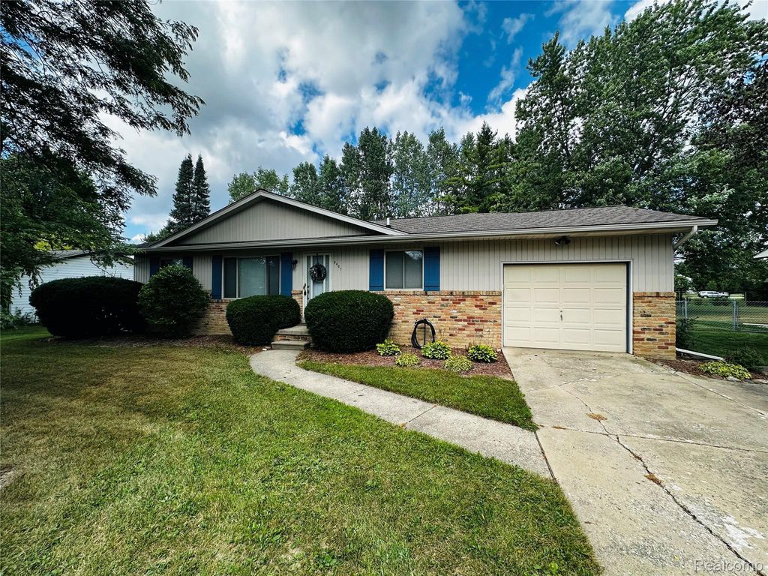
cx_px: 384
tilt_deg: +1.5
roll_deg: -0.6
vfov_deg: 85.7
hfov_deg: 102.1
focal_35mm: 14
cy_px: 288
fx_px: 311
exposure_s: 1/558
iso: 40
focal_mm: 2.22
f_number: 2.2
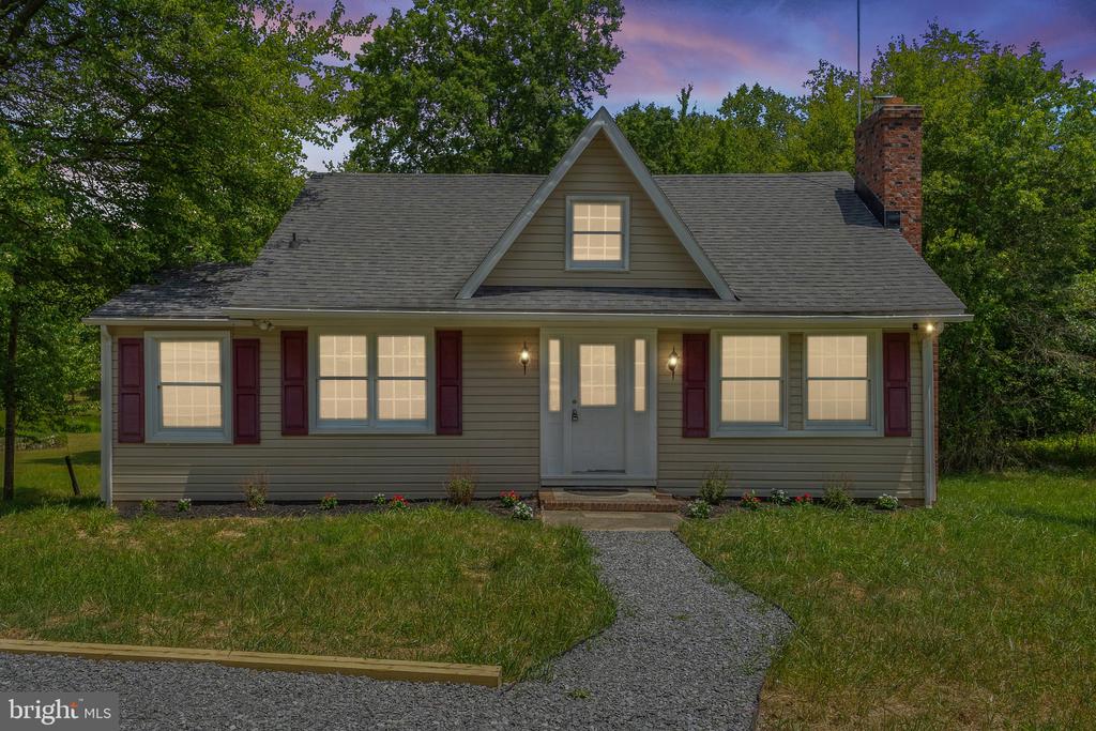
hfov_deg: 67.4
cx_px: 548
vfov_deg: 47.9
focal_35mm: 27
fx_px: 822
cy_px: 366
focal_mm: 18
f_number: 8
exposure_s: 1/1000
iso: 640
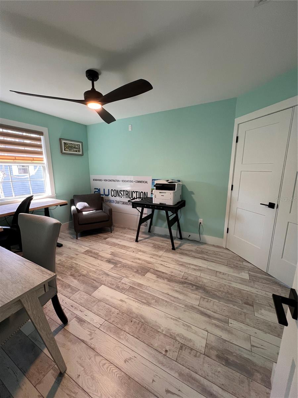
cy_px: 199
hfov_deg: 89.9
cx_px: 149
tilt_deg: -10.4
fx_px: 149
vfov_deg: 106.2
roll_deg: -0.5
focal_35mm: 13
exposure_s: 1/60
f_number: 1.8
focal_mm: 1.57
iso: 200
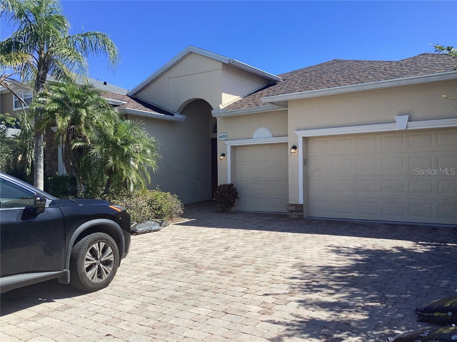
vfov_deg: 45.4
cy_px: 171
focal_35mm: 31
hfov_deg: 58.4
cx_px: 228
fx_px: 409
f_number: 2.4
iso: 25
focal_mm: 3.3
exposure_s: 1/1058
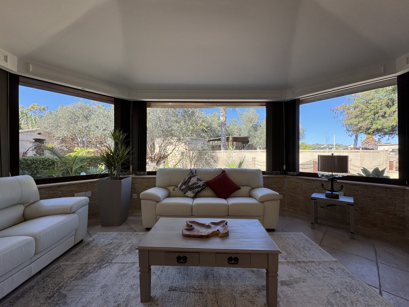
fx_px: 165
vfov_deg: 85.7
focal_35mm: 14
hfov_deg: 102.1
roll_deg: -0.5
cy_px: 154
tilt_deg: +0.3
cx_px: 204
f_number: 2.2
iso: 40
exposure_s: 1/306
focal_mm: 2.22
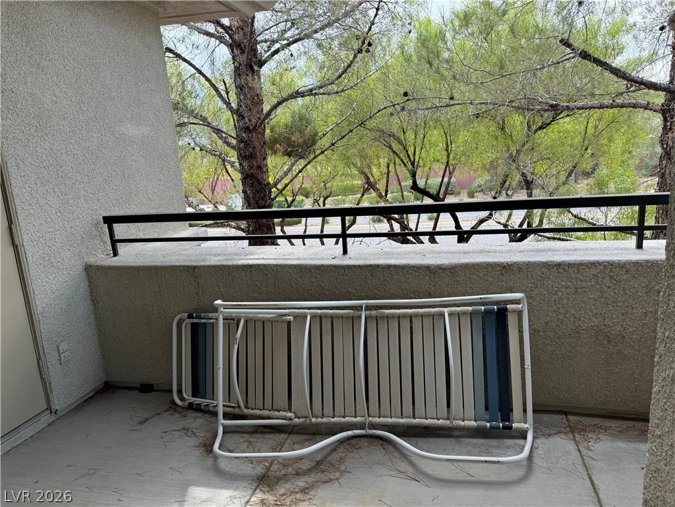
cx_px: 338
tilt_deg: -12.7
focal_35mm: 24
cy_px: 254
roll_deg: +3.7
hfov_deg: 71.6
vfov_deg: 56.8
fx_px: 468
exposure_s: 1/477
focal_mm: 6.76
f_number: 1.78
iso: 80
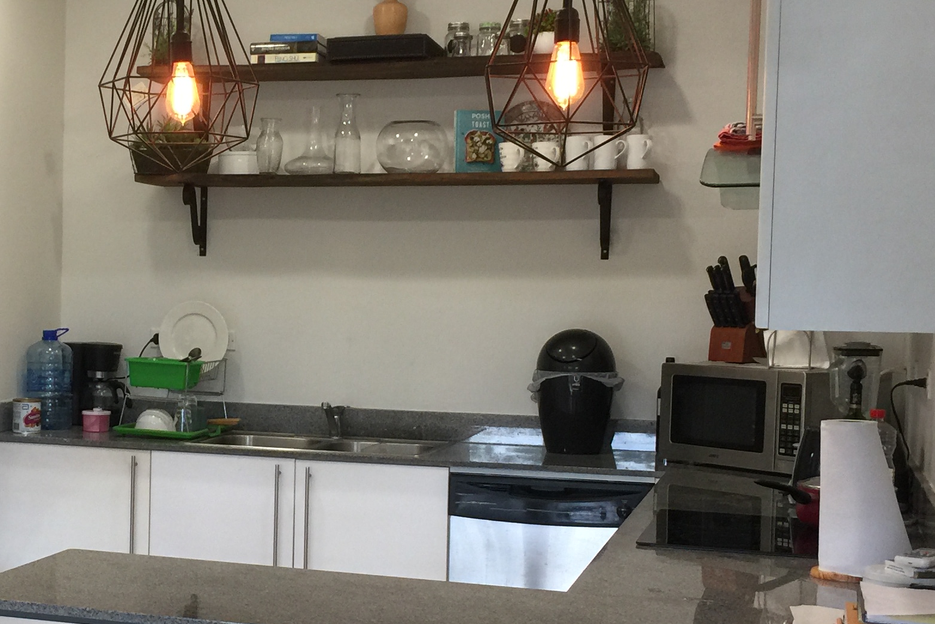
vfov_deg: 21.5
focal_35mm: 63
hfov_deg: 31.1
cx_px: 182
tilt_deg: -2.4
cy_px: 397
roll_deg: -2.2
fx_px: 1636
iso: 50
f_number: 2.2
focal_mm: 4.15
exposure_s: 1/30
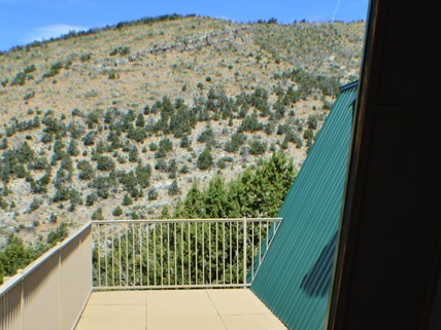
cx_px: 236
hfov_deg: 20.6
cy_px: 302
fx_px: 1210
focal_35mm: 95
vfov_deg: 15.4
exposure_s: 1/125
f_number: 11
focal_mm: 26
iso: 125
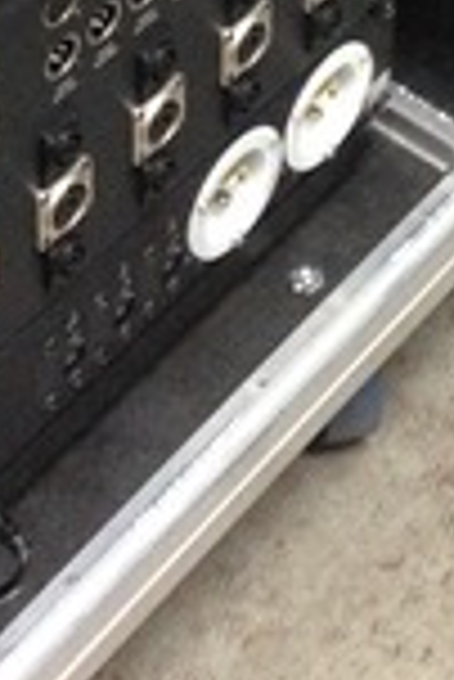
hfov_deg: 9.5
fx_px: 2736
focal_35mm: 145
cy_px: -527
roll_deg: -0.4
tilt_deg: -31.0
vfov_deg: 12.9
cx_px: 148
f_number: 2.4
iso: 320
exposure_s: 1/20
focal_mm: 4.12
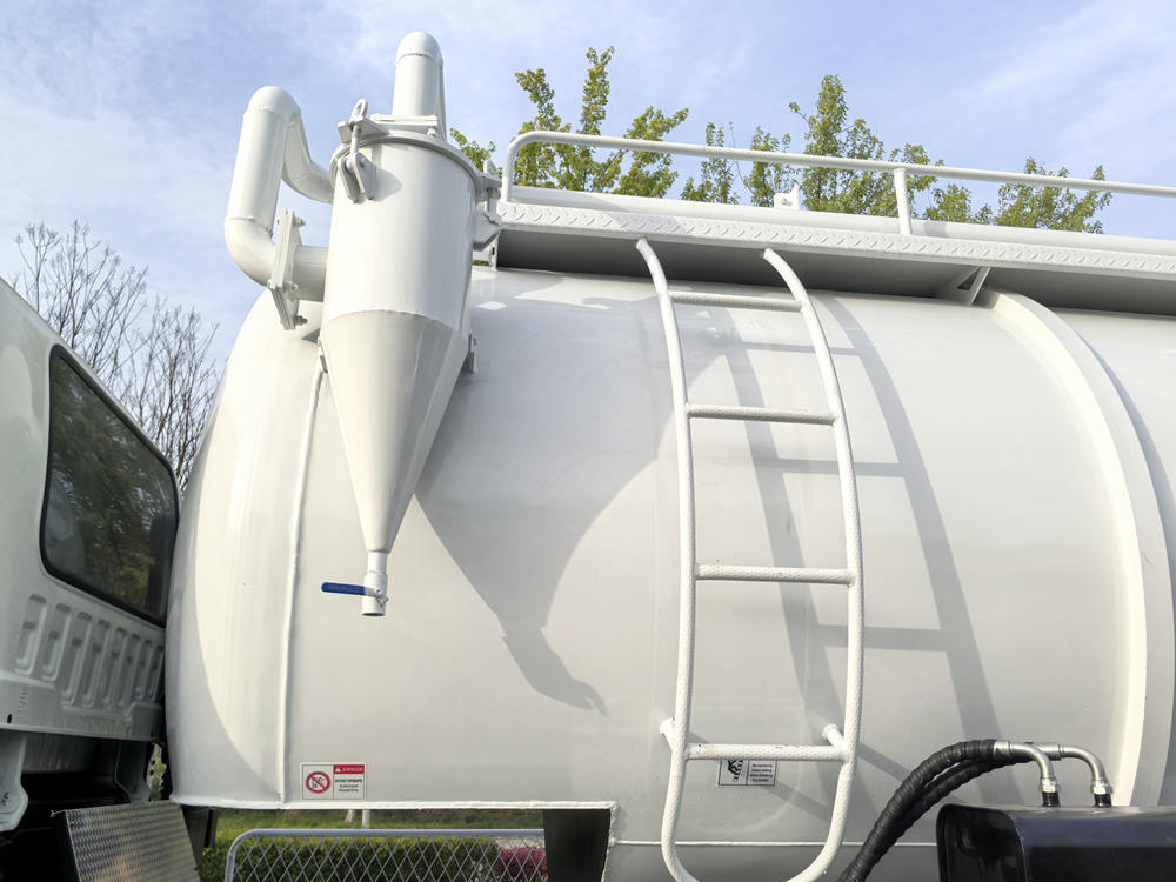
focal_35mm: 27
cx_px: 588
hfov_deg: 65.3
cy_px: 441
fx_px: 917
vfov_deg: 51.4
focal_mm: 5.75
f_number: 2
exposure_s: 1/1754
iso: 50
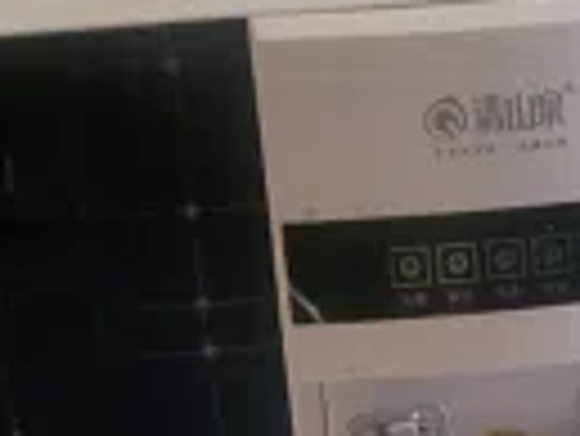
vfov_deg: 11.1
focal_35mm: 129
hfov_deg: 15.1
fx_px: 2163
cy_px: 616
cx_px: 553
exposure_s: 1/24
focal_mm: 4.25
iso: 1000
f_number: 1.8
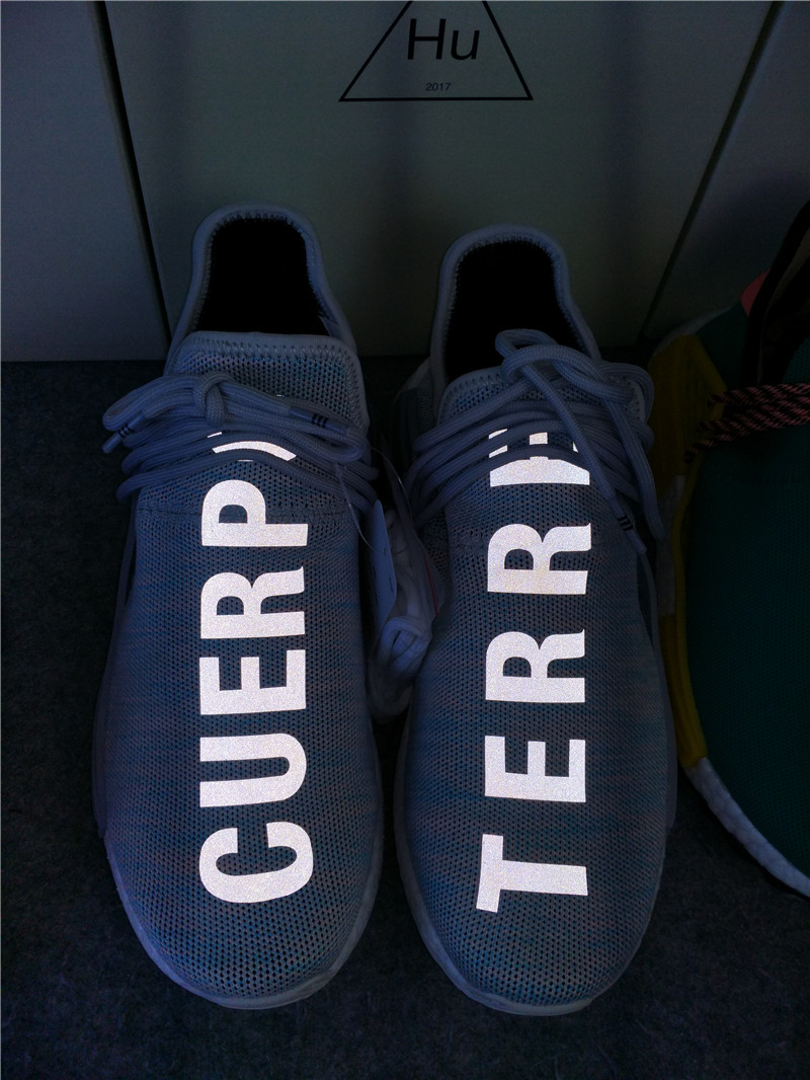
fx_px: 936
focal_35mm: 30
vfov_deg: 60.0
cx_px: 405
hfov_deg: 46.8
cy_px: 540
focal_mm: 4.12
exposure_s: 1/824
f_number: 2
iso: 100
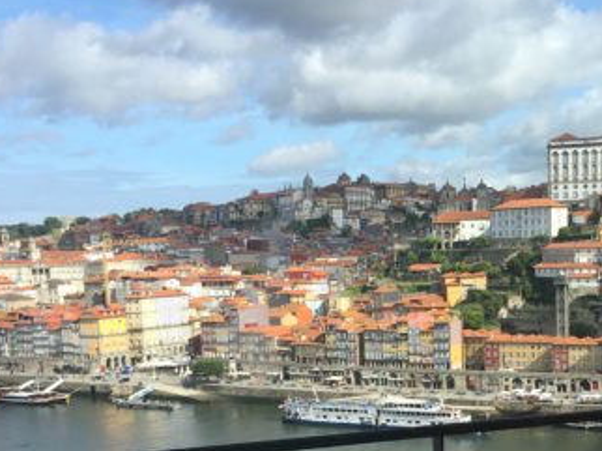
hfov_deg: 33.9
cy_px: 374
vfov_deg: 26.0
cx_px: 486
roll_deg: +0.4
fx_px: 956
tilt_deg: -5.5
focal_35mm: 55
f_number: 2.2
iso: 25
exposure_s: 1/836
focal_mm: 4.15
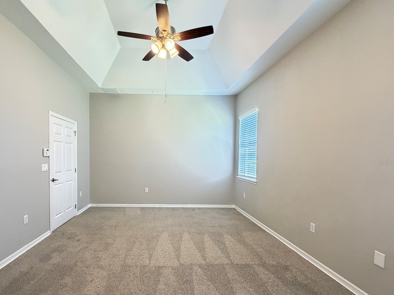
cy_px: 162
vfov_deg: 74.5
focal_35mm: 17
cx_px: 168
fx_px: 193
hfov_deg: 90.4
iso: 500
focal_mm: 2.22
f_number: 2.2
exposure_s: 1/60
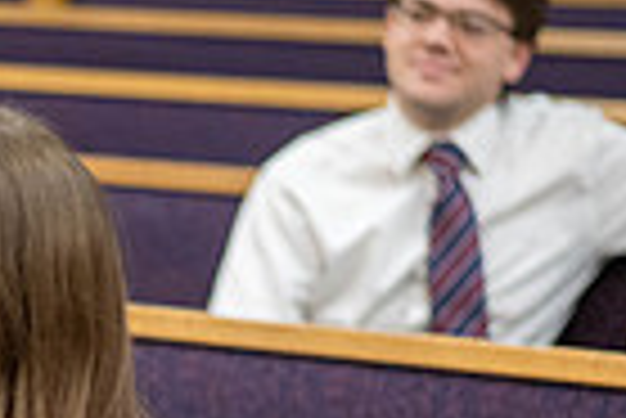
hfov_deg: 9.7
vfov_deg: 6.6
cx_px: -216
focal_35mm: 208
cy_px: 578
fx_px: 3621
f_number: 1.8
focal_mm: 50
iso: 1600
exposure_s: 1/400
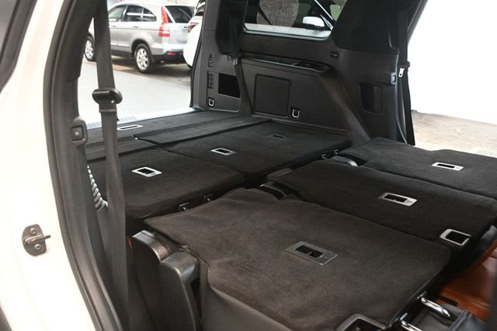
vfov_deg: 43.6
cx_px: 248
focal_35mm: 30
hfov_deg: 62.0
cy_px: 166
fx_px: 414
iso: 4500
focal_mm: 20
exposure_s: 1/60
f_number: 3.5
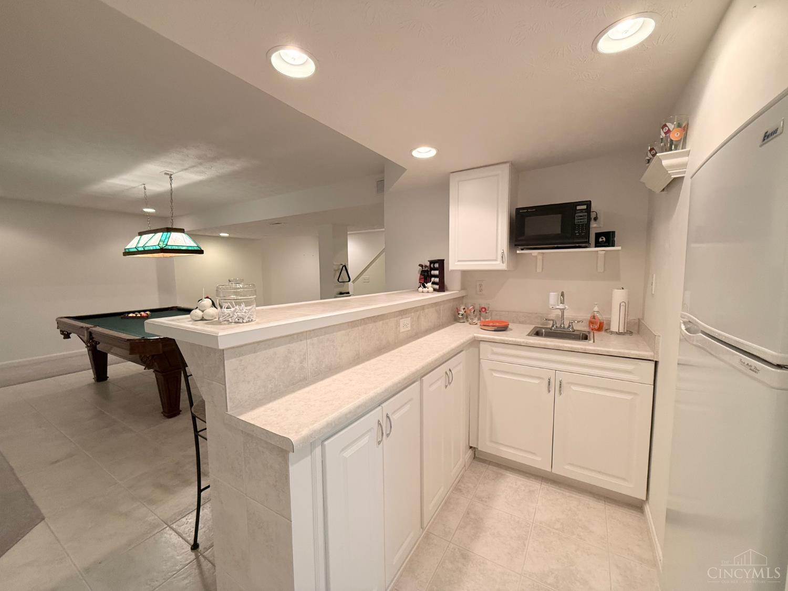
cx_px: 394
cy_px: 296
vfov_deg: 85.7
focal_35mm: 14
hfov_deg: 102.1
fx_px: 319
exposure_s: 1/120
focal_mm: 2.22
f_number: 2.2
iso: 320
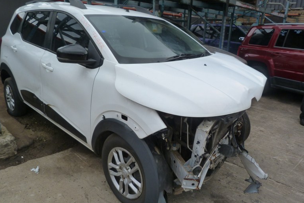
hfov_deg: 67.4
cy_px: 98
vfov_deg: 48.0
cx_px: 153
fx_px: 228
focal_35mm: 27
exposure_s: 1/160
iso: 125
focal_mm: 4.5
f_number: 4
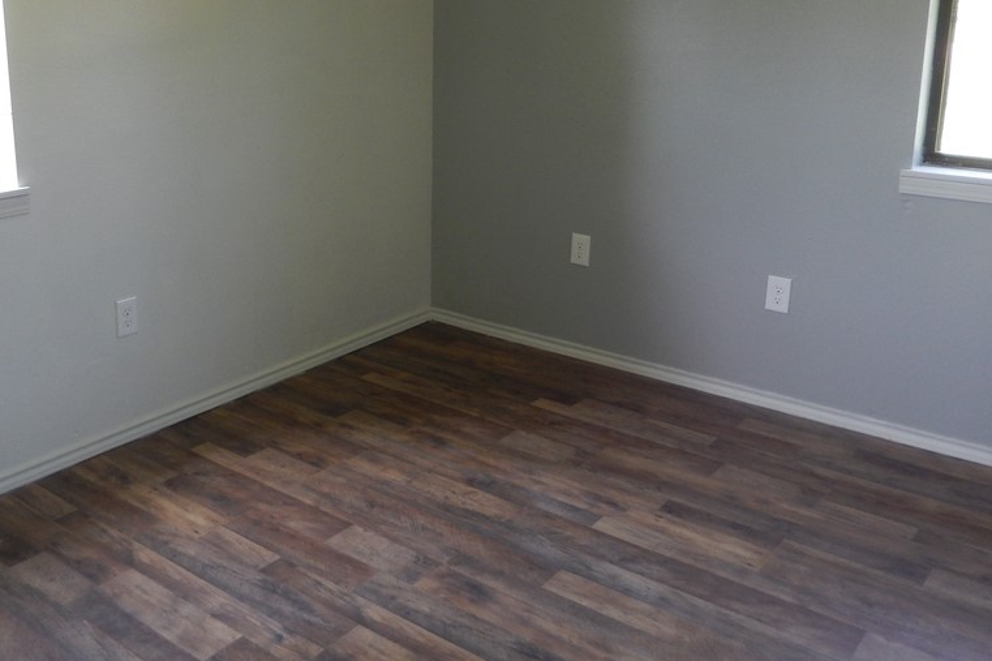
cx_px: 366
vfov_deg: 37.4
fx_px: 964
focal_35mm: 35
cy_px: 220
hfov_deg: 53.8
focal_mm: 4.5
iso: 180
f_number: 3.4
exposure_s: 1/30
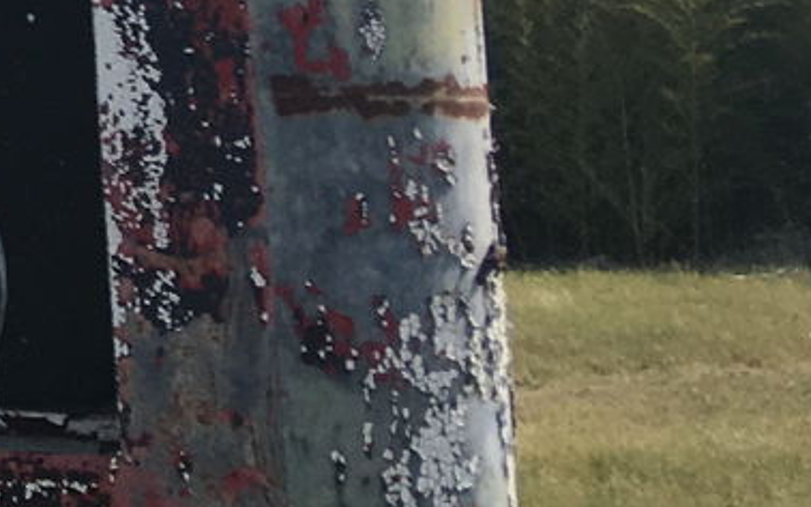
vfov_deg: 8.0
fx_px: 3447
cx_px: -1090
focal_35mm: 156
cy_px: -486
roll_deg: +0.7
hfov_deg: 11.3
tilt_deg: +8.6
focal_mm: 4.15
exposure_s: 1/1326
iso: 25
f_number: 2.2
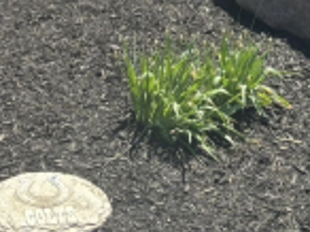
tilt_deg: -5.5
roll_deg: -0.7
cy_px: -160
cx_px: 86
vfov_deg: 11.7
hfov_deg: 16.5
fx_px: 1064
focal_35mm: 119
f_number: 1.6
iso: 50
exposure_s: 1/1812
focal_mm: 5.96
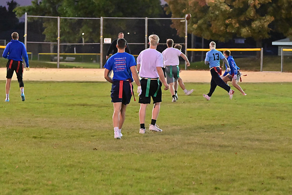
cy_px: 98
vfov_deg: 8.7
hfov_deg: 13.1
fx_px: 1274
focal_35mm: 157
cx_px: 146
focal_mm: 105
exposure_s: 1/400
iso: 6400
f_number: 4
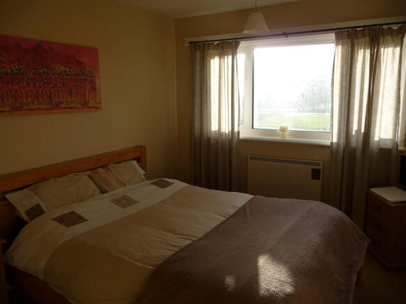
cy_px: 152
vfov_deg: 49.7
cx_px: 203
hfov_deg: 63.5
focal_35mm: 28
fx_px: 328
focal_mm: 4.7
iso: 100
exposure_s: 1/160
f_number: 3.3
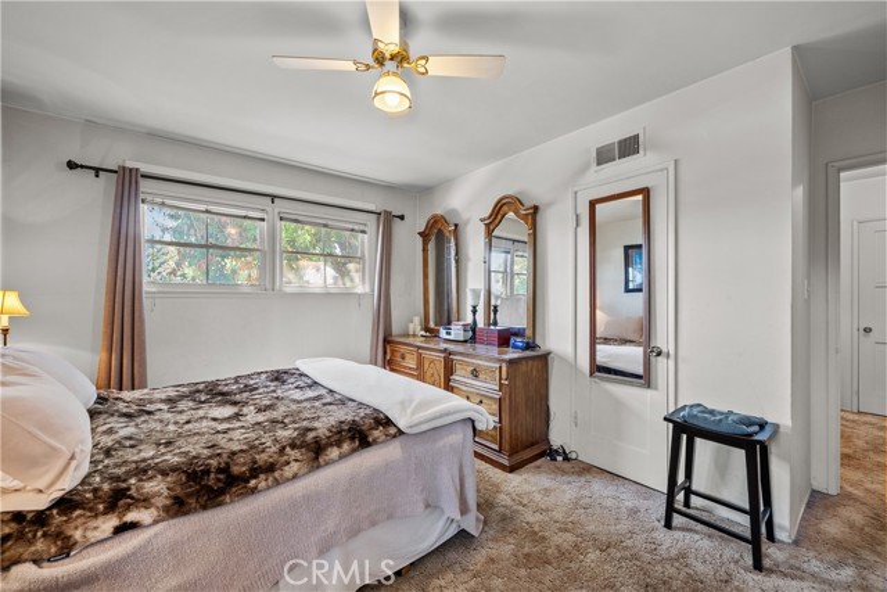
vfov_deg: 81.2
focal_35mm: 14
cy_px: 296
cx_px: 444
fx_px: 345
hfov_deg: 104.2
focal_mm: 14
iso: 250
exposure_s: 1/1.67
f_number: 9
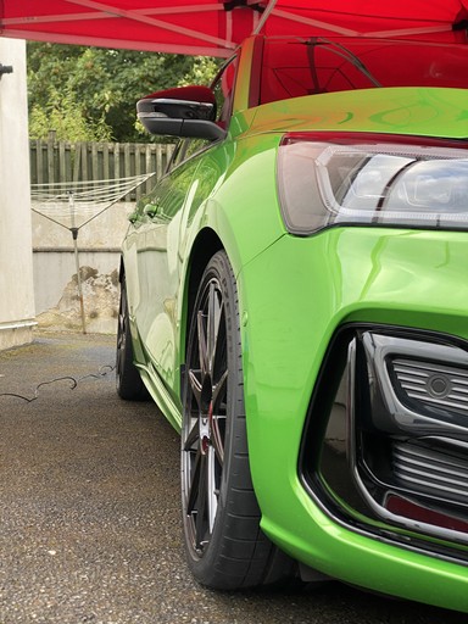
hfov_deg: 28.0
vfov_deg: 36.8
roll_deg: +0.9
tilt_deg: +0.8
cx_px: 234
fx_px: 937
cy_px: 312
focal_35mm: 52
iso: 64
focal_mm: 6
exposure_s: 1/121
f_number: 2
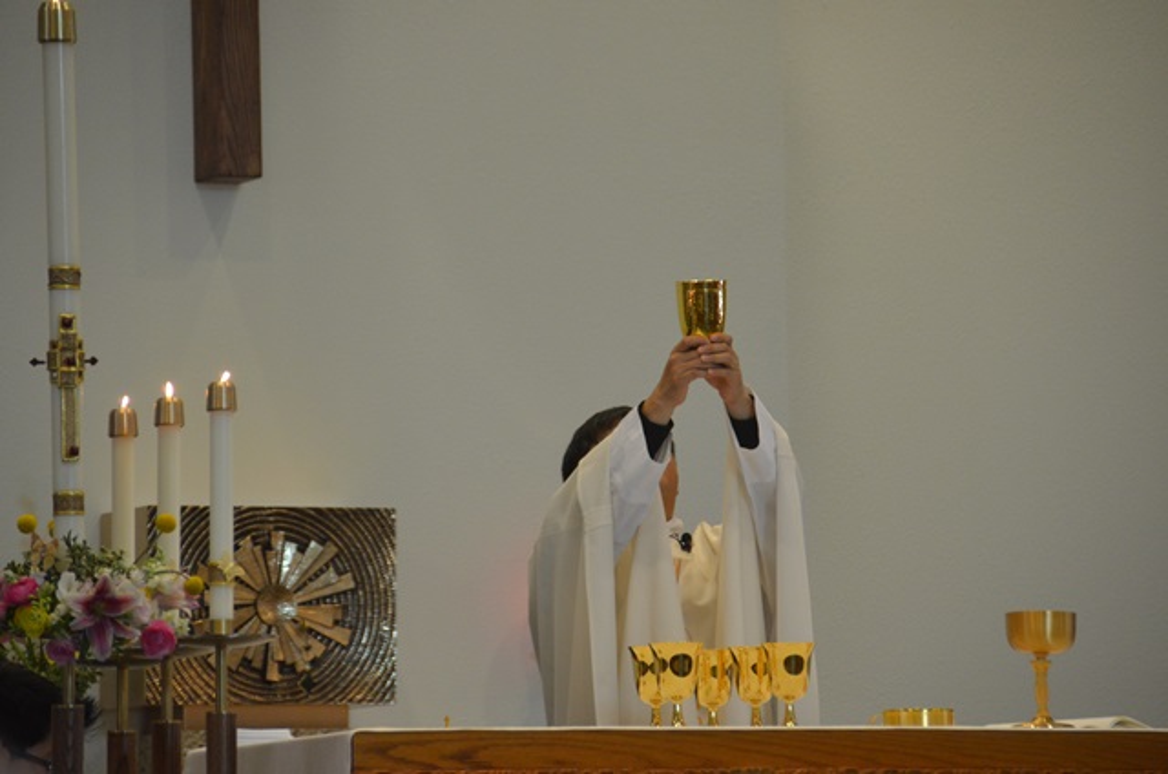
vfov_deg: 4.6
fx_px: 9714
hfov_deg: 6.9
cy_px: 387
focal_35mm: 300
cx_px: 584
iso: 1600
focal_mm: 200
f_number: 5.6
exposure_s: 1/80
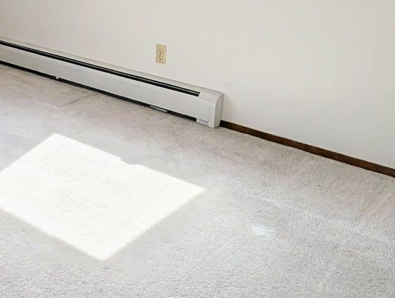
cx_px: 10
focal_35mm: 51
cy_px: 3
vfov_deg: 27.1
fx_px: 583
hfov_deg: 34.4
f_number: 1.7
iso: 52
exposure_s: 1/616
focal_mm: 2.02
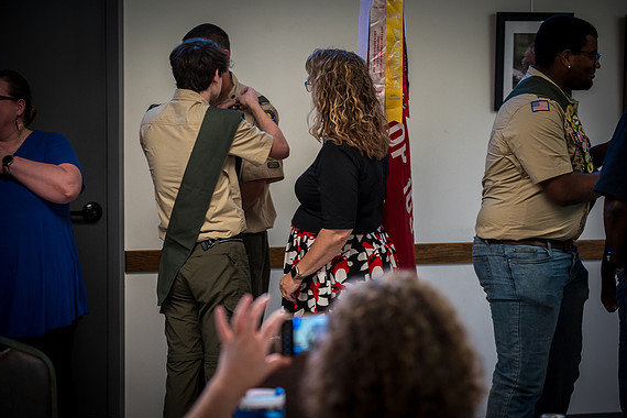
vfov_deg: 11.2
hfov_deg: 16.8
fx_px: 2125
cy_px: 211
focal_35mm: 122
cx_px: 310
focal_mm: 120
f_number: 4
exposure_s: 1/125
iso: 1800
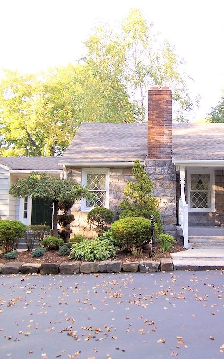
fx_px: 322
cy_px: 179
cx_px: 152
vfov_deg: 58.1
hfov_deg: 37.8
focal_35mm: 33
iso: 64
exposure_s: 1/80
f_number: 2.8
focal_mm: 3.8
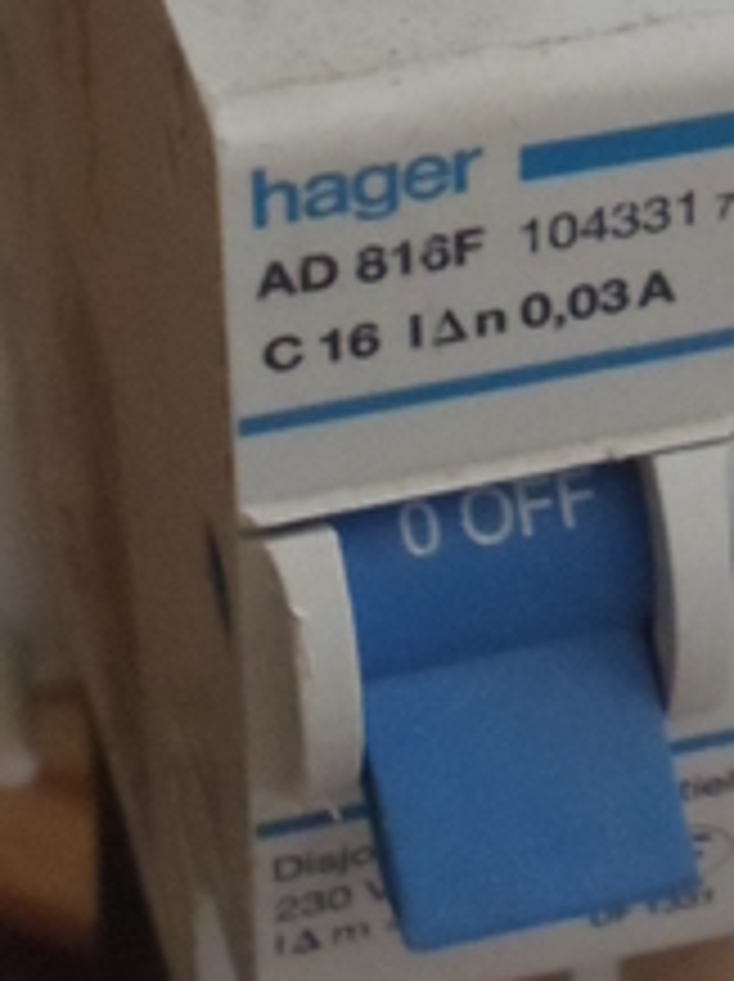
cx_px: 477
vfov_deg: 9.3
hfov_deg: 7.2
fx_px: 5864
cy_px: -482
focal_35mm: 207
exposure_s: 1/60
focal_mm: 6
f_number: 3.5
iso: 400
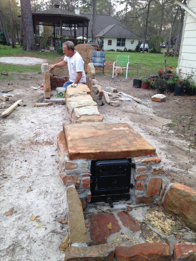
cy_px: 130
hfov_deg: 42.9
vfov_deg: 55.4
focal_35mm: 33
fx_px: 249
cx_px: 98
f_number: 2.4
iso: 64
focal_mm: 4.12
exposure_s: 1/120
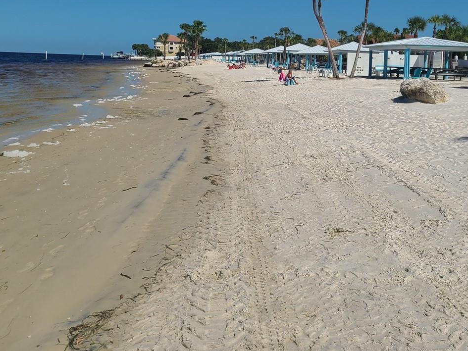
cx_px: 301
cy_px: 69
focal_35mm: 44
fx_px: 595
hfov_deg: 42.5
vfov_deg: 32.0
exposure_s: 1/6268
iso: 40
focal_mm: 5.4
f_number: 1.8
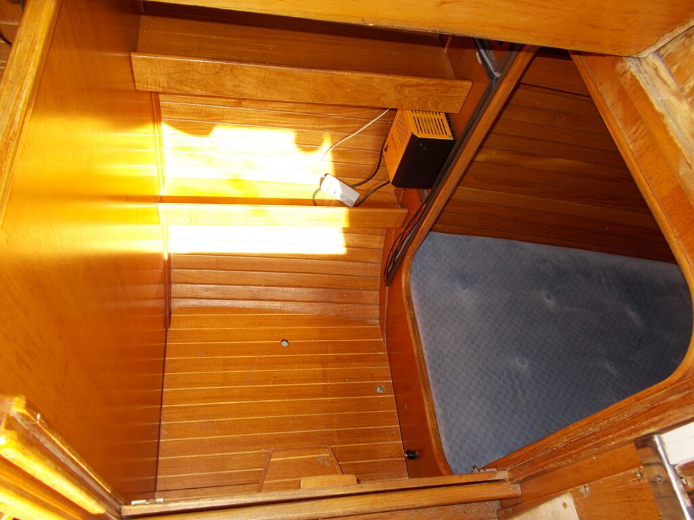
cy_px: 260
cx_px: 347
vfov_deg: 53.1
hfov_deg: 67.3
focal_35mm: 26
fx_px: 521
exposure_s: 1/125
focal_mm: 4.6
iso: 80
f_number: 3.2
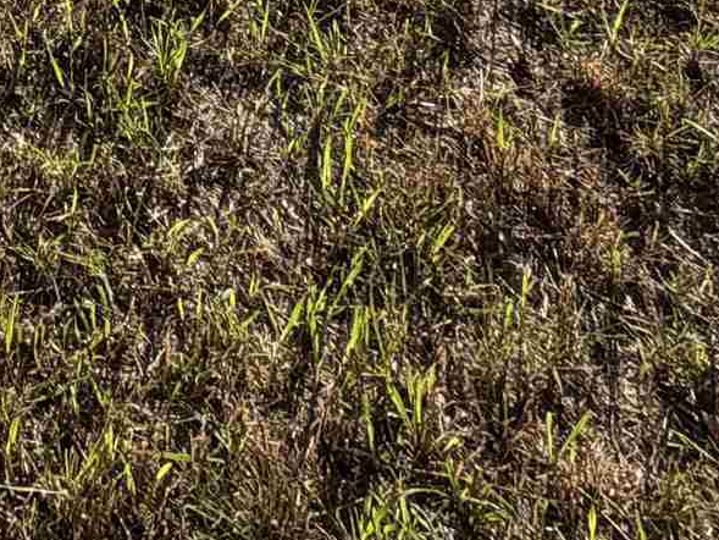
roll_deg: +2.3
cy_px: -849
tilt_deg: -8.7
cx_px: -337
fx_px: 1517
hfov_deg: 22.3
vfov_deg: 13.2
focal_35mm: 73
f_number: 2.2
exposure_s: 1/770
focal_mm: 2.22
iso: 32
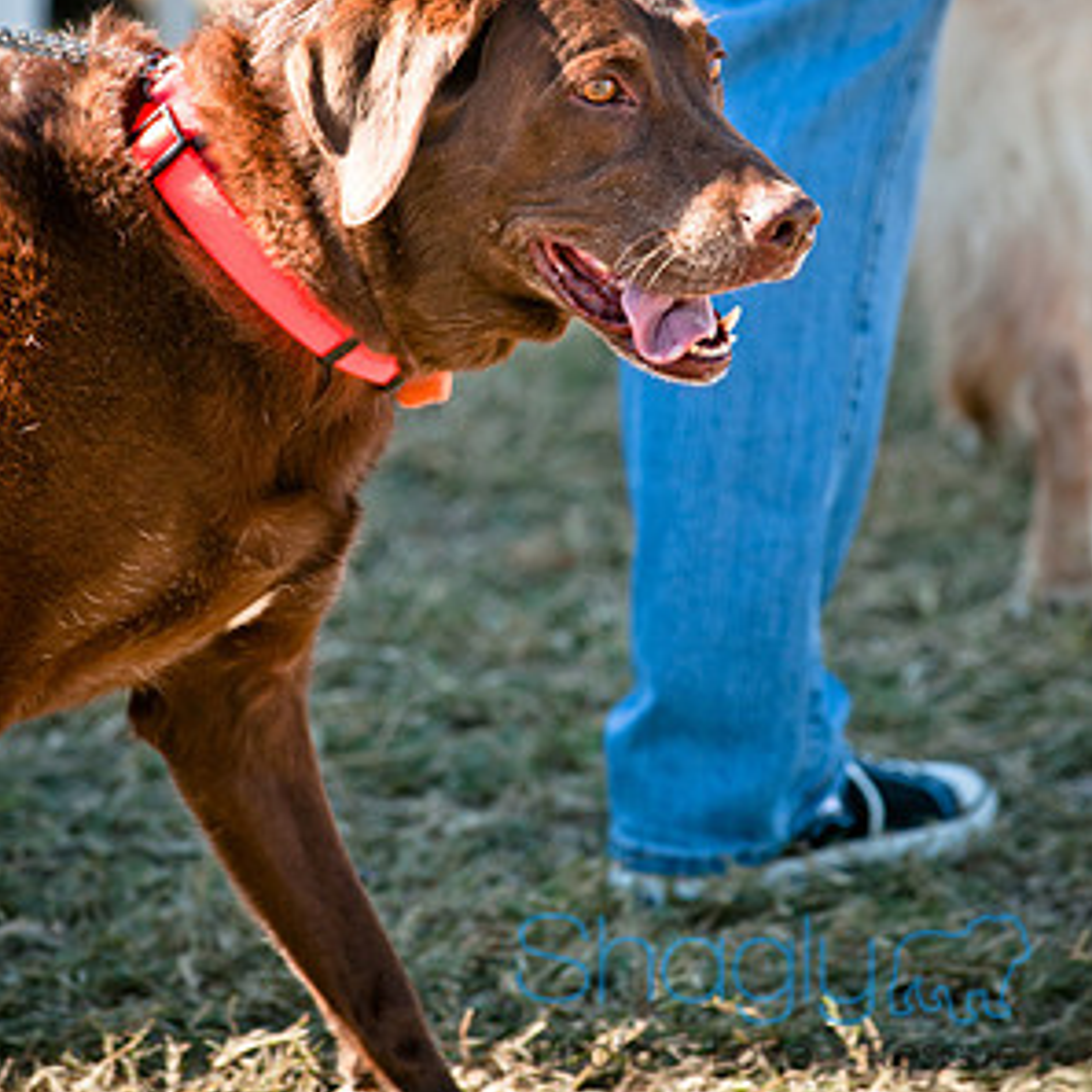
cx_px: 546
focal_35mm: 386
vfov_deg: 4.5
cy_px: 316
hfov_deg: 4.5
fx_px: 13776
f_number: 5
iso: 200
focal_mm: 200
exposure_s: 1/320
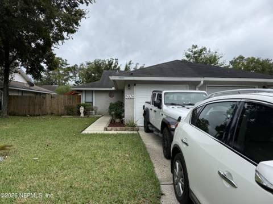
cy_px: 102
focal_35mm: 24
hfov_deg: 71.7
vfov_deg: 56.7
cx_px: 136
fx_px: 189
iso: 80
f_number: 1.78
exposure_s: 1/1250
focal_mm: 6.76
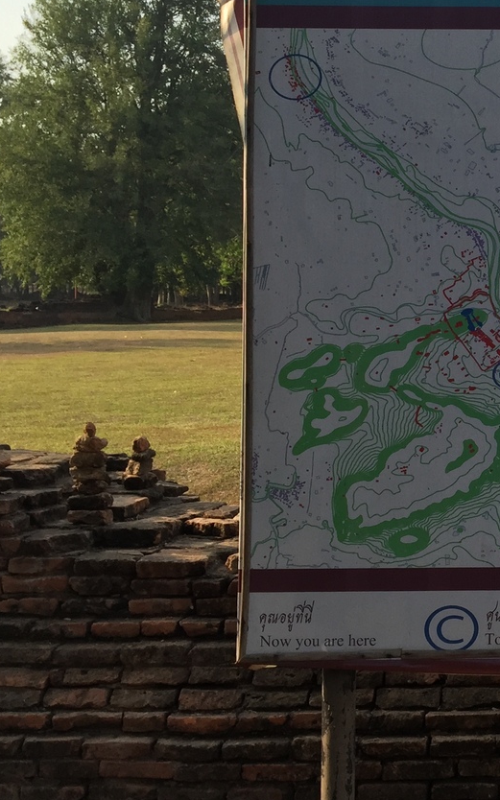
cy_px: 291
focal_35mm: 59
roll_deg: -0.8
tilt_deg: +0.8
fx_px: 1287
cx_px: 711
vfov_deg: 34.3
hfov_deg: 19.6
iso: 32
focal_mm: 4.15
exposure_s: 1/879
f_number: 2.2
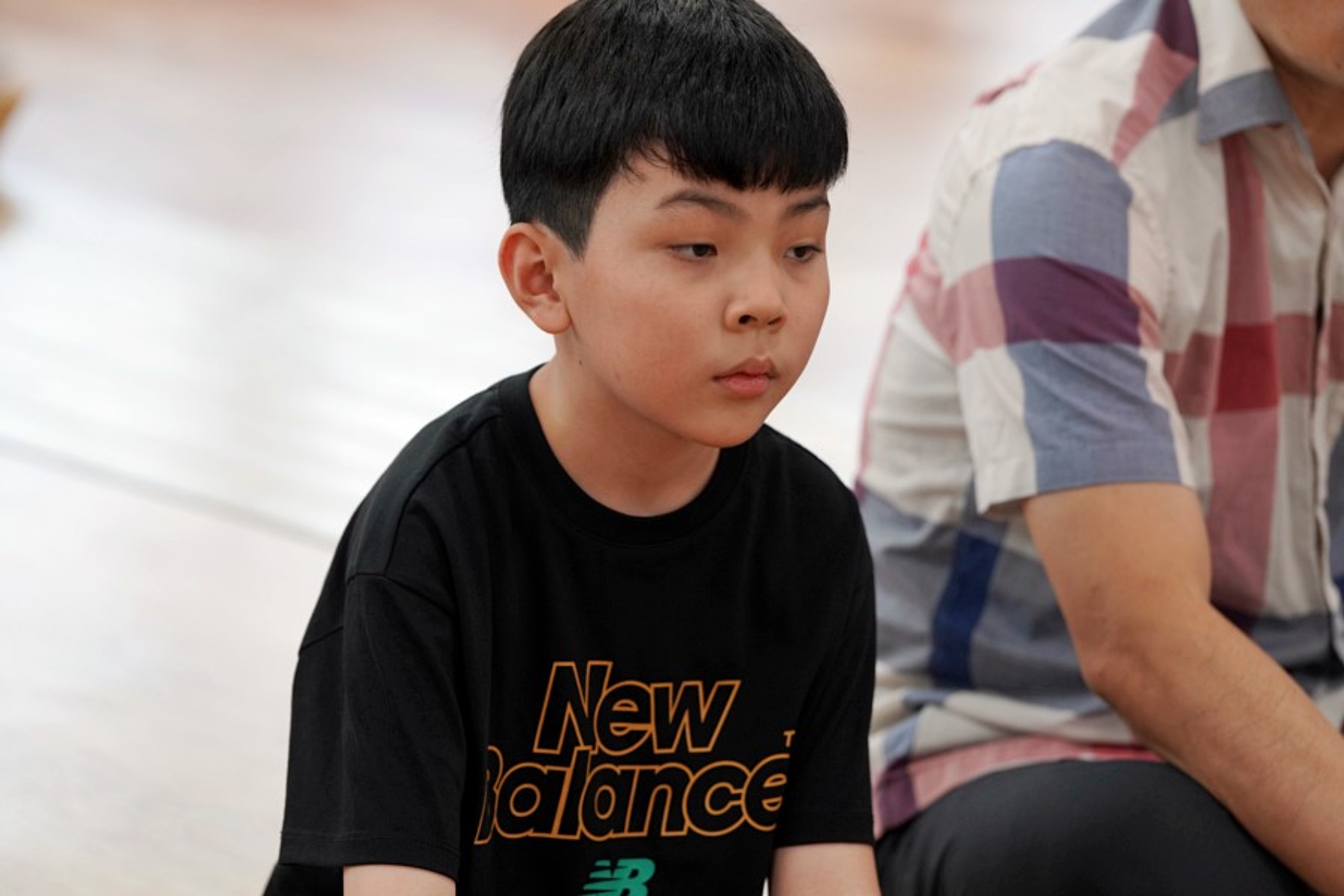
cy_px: 448
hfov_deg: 12.6
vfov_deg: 8.4
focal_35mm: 163
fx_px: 6085
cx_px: 672
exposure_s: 1/200
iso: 1250
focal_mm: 163
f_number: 4
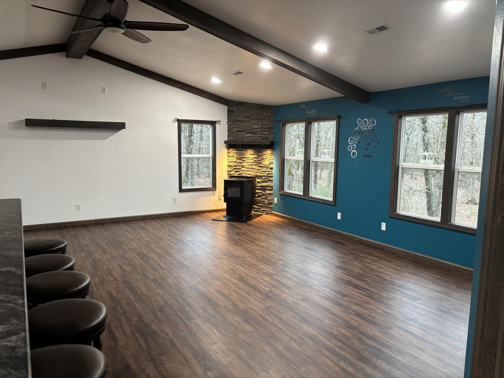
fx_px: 379
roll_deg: -0.7
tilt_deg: -7.4
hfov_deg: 67.3
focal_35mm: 26
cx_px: 252
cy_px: 189
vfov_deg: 53.1
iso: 250
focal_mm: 5.96
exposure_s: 1/60
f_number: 1.6
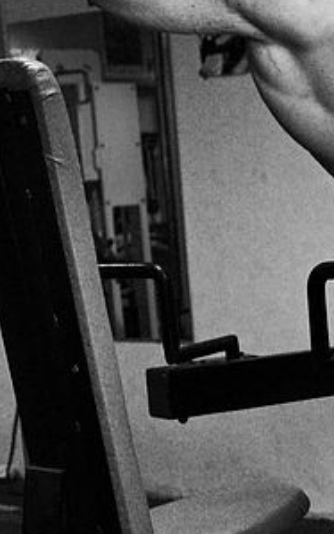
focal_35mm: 125
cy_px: 382
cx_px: 538
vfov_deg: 16.6
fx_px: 1820
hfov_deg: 10.1
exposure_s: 1/250
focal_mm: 34
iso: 4500
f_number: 3.5
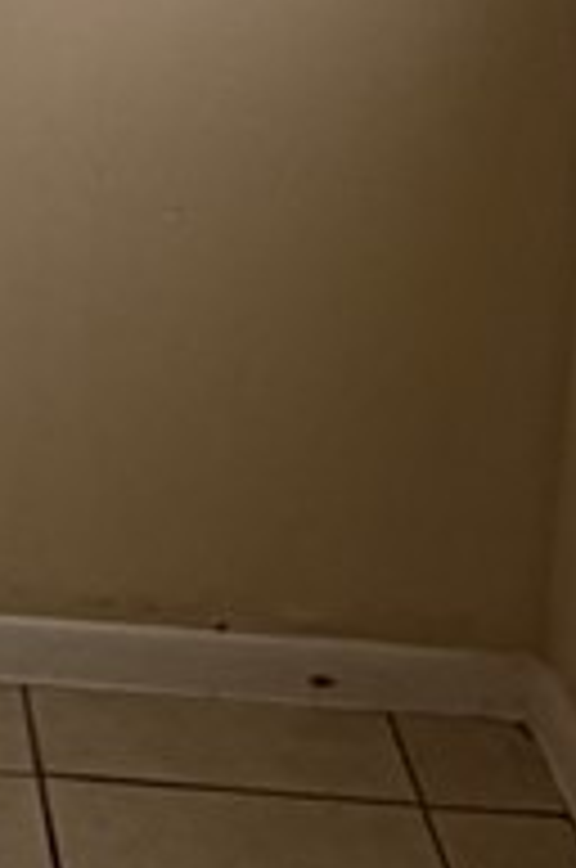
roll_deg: -1.7
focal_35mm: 121
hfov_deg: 10.4
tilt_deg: -7.9
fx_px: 2914
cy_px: -657
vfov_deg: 14.9
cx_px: -594
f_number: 2.2
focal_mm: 2.22
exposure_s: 1/135
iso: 40
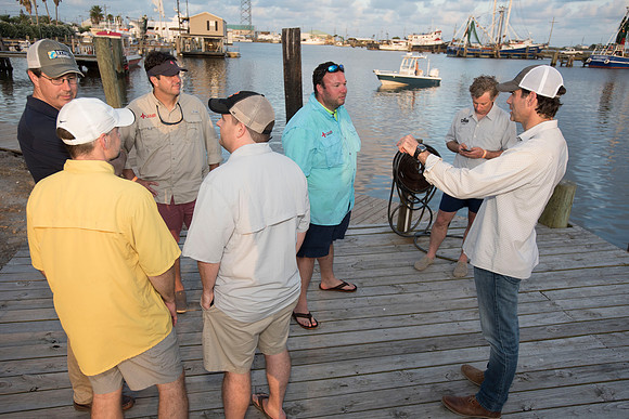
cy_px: 210
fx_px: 489
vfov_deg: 46.4
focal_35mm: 28
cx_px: 314
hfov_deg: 65.5
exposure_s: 1/200
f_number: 5
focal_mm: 28
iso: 250
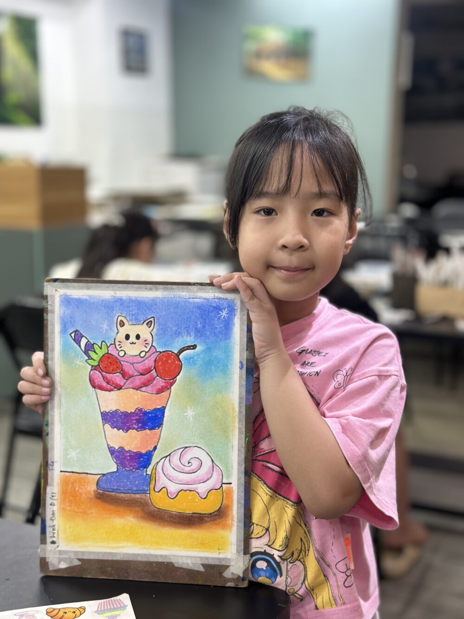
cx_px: 232
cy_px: 310
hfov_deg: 30.3
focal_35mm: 48
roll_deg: -1.0
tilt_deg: -11.3
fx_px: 858
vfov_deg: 39.7
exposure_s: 1/50
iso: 80
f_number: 1.78
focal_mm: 6.86
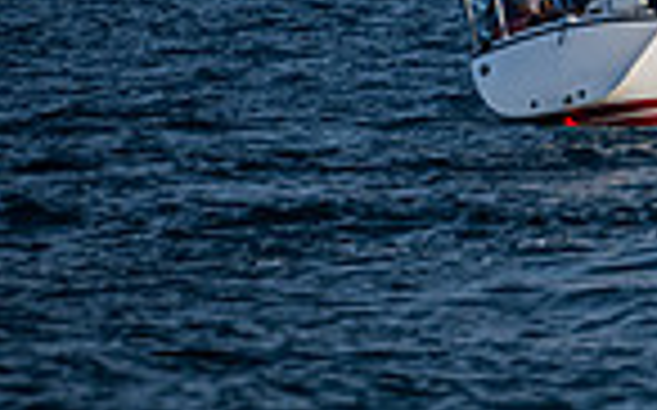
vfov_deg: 1.2
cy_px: -391
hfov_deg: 2.0
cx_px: 1301
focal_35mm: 1071
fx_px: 19162
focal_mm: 200
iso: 400
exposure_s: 1/800
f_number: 6.3
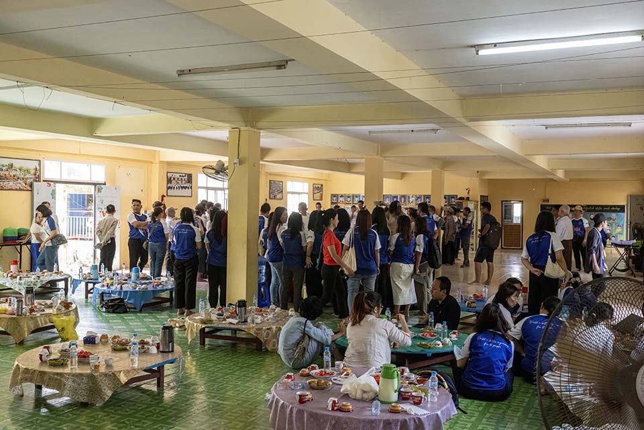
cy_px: 215
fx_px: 644
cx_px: 322
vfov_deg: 36.9
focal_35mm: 36
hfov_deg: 53.1
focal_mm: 36
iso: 6400
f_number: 8
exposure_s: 1/200
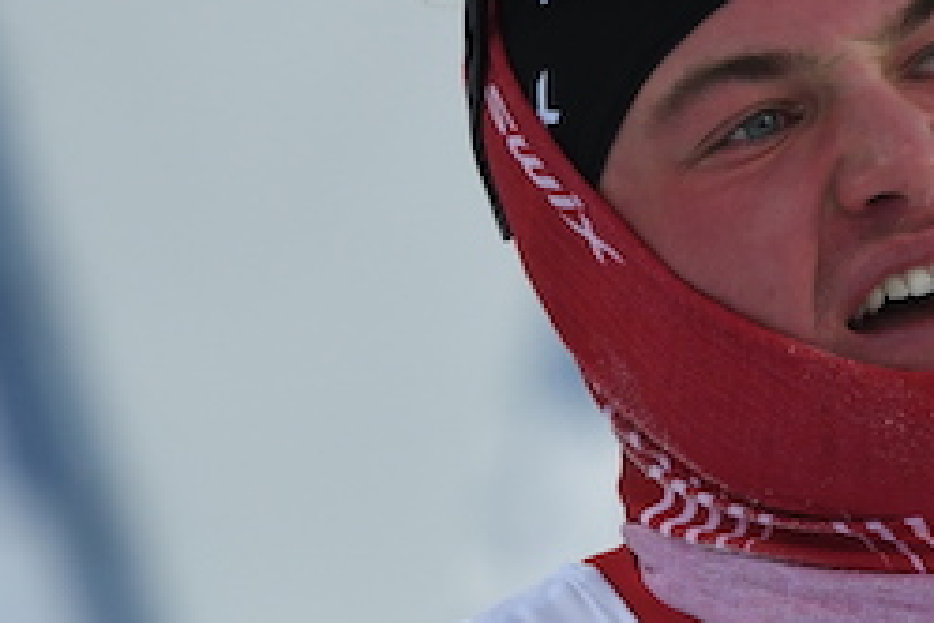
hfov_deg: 2.1
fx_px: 25008
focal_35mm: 964
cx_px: 604
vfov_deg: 1.4
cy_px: 565
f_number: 3.5
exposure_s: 1/2000
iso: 640
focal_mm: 160
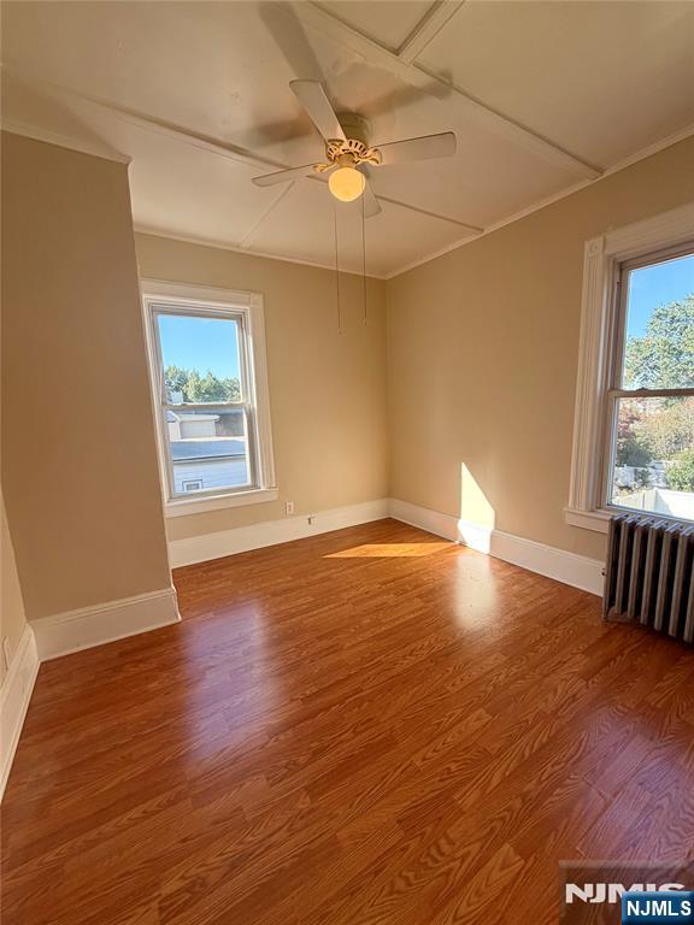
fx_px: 374
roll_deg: +2.2
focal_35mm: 14
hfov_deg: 85.7
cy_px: 462
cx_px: 347
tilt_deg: -9.6
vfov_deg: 102.1
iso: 64
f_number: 2.2
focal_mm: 2.22
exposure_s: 1/141
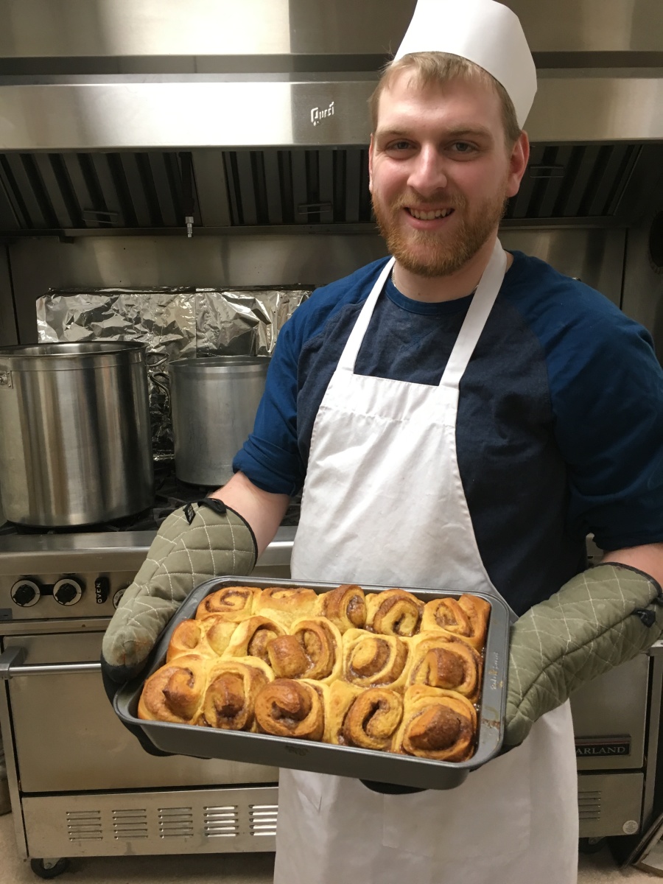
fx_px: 741
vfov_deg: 61.7
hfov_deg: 48.2
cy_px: 442
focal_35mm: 29
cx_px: 332
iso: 40
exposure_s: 1/30
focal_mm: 4.15
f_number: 2.2
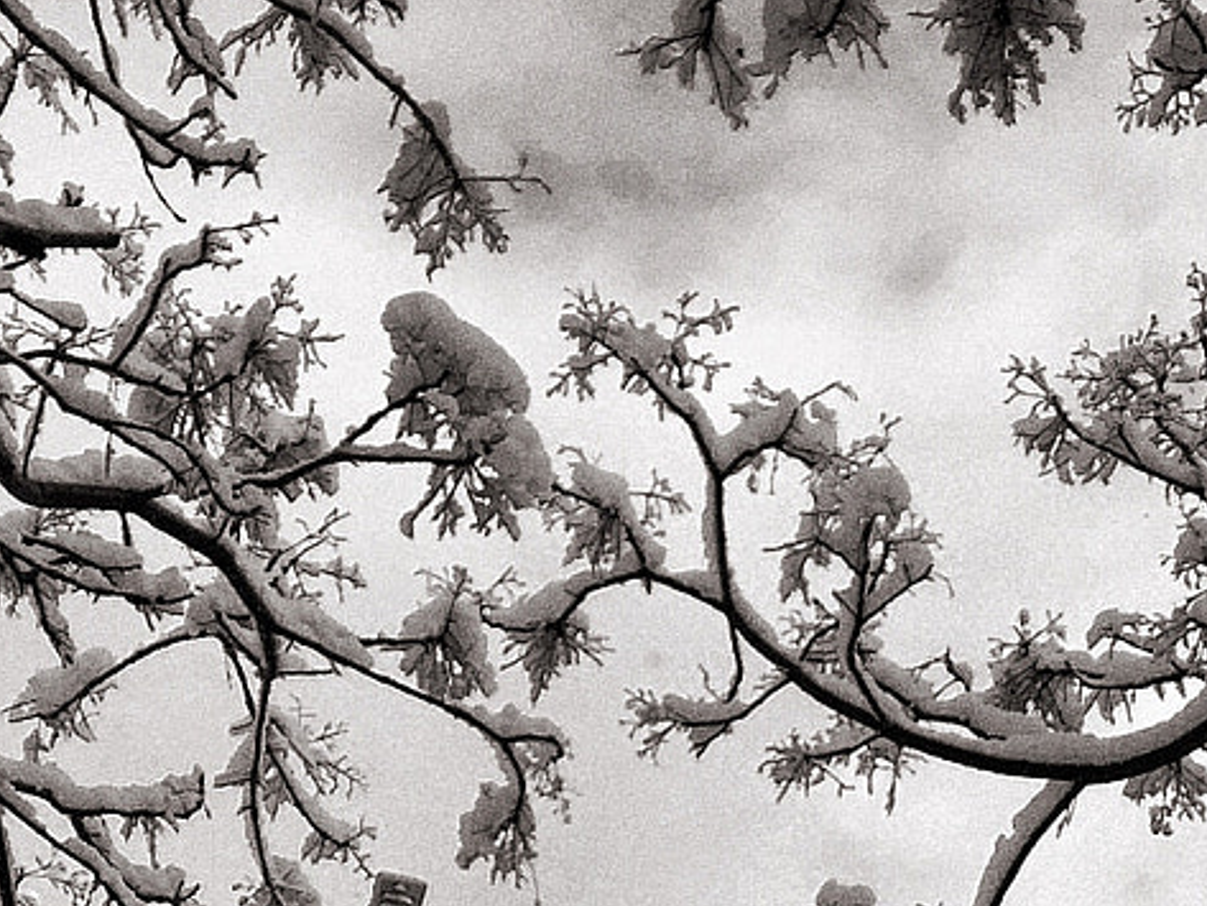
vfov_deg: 13.0
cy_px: 1845
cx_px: 740
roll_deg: -2.2
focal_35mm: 98
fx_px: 3418
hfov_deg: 20.0
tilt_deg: +15.9
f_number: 2.2
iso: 32
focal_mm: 4.15
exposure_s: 1/3968
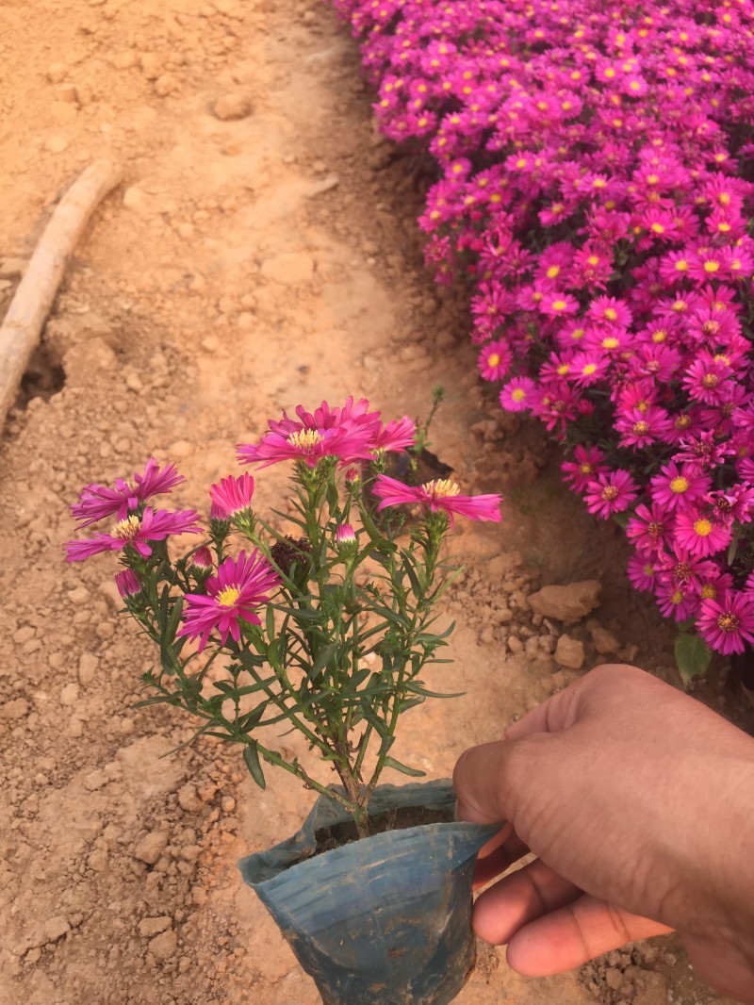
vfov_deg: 61.6
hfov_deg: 48.2
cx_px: 377
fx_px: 842
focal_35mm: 29
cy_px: 502
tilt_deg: -42.9
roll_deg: +10.6
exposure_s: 1/255
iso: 32
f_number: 2.2
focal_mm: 4.15
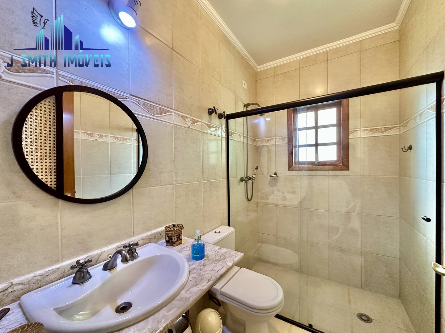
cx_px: 222
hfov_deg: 102.1
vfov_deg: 85.7
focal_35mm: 14
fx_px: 180
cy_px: 166
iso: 400
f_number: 2.2
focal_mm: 2.22
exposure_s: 1/60
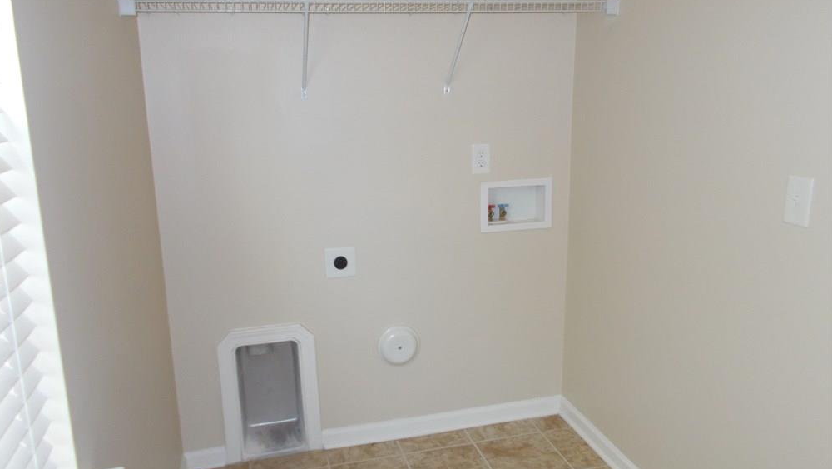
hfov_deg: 66.0
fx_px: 640
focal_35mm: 29
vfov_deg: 40.2
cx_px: 408
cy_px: 234
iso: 200
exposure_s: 1/25
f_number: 3.2
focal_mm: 4.6
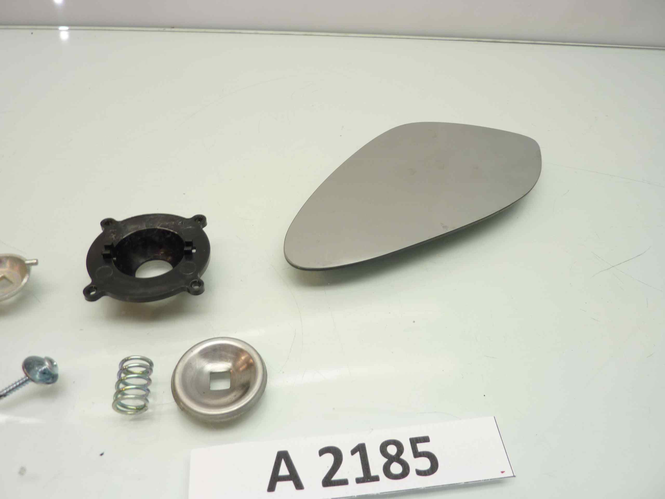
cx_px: 332
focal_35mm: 25
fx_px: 480
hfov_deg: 69.4
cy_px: 250
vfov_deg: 54.9
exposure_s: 1/15
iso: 80
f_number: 3.3
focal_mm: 4.1
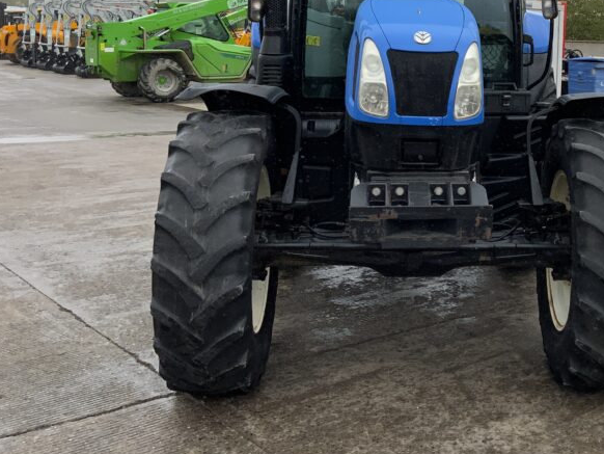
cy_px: 103
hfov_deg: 36.3
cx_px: 475
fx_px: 890
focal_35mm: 51
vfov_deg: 28.1
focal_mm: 3
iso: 16
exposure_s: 1/997
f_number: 1.8
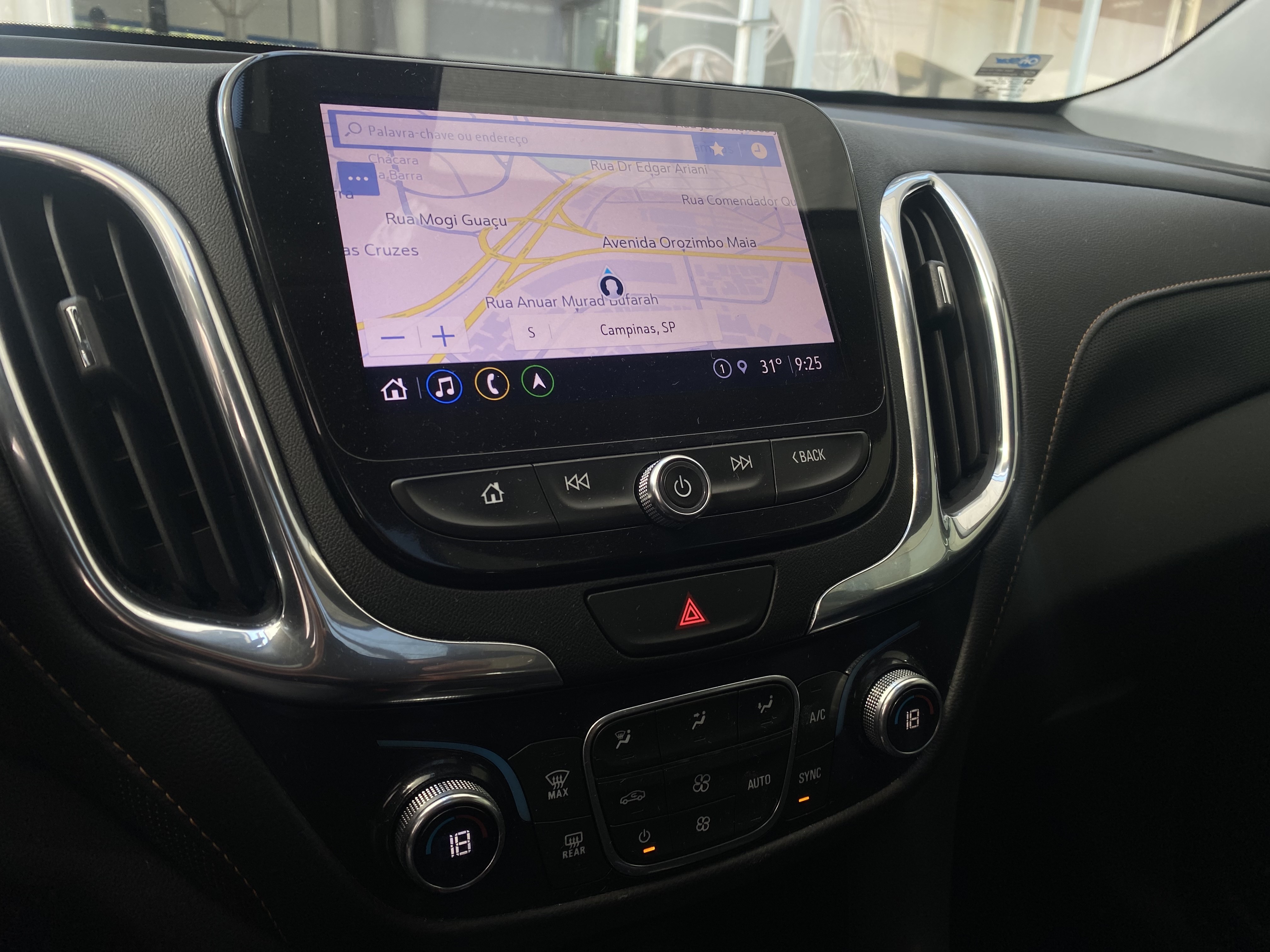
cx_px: 635
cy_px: 476
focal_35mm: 26
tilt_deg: -18.7
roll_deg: -4.2
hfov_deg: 67.3
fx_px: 954
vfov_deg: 53.1
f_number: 1.8
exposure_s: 1/175
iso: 32
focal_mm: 4.25
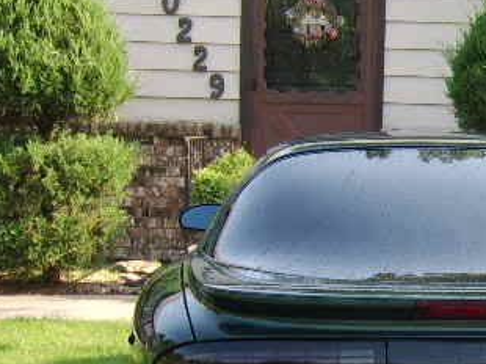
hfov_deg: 20.2
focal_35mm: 95
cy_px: 267
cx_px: 442
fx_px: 1333
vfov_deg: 15.5
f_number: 4.9
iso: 71
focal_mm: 11.93
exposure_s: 1/136
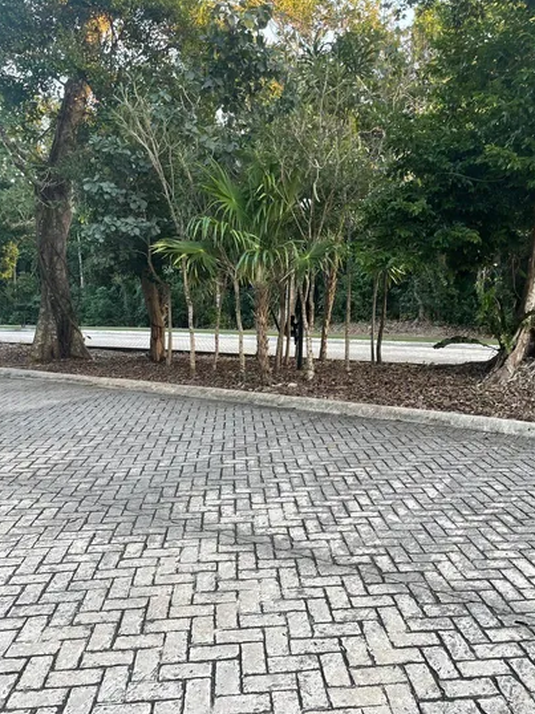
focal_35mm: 29
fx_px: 598
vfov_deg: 61.6
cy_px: 380
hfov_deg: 48.2
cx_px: 287
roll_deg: -0.6
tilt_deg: -7.4
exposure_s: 1/121
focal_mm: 4.2
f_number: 1.6
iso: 50
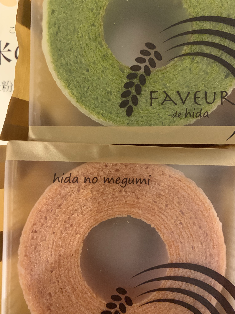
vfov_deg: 67.3
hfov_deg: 53.1
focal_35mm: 26
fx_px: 235
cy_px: 157
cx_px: 118
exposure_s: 1/32
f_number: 1.8
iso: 400
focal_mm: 4.25
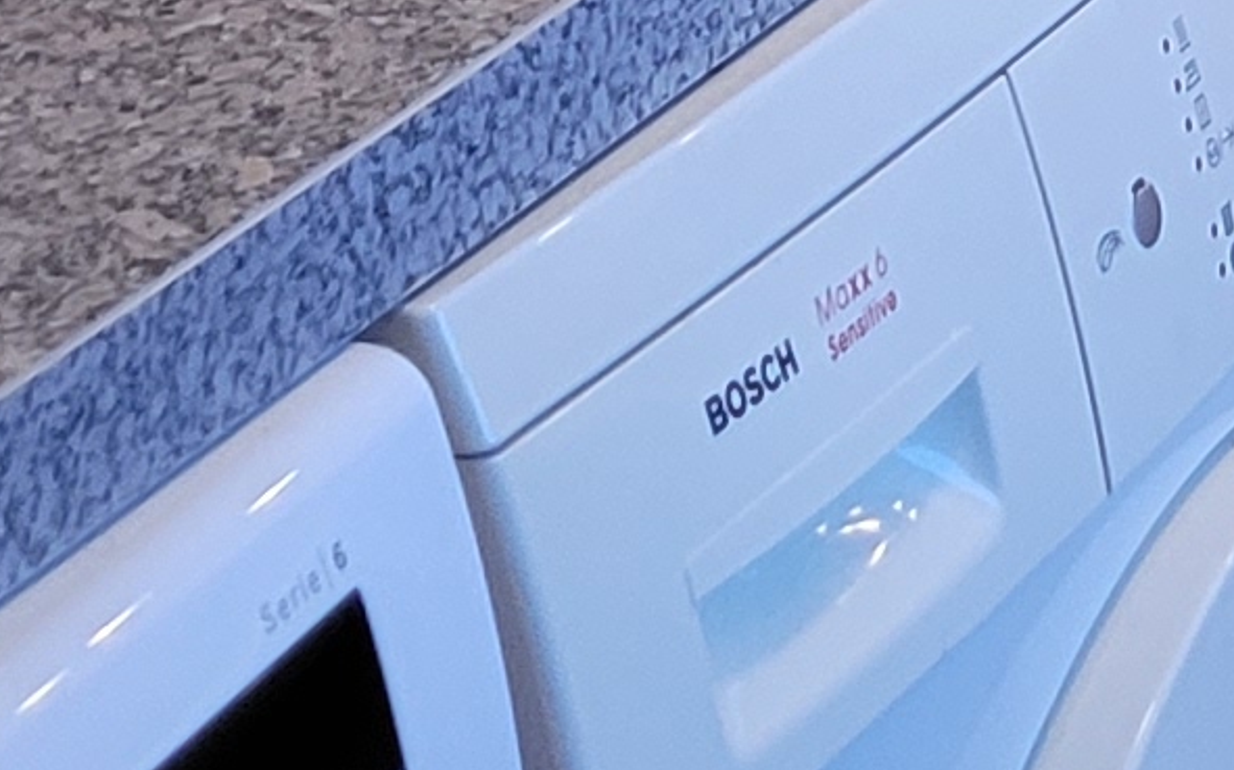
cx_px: 1975
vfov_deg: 6.4
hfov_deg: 10.7
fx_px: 6321
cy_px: -1469
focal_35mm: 188
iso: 320
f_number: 1.8
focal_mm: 5.4
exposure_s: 1/50
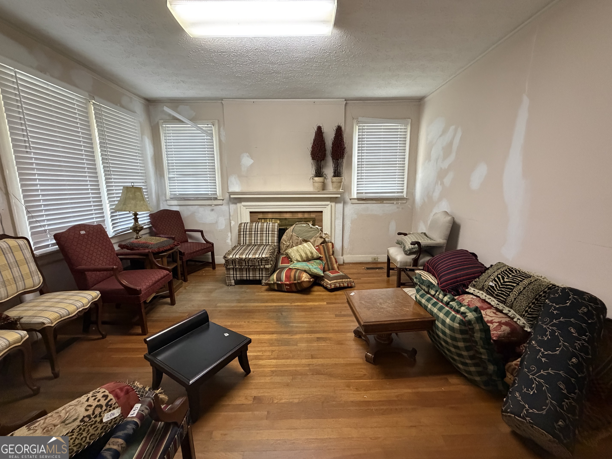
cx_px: 306
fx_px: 248
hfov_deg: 102.1
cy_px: 230
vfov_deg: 85.7
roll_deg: +1.1
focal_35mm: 14
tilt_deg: -9.0
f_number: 2.2
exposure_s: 1/60
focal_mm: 2.22
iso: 640
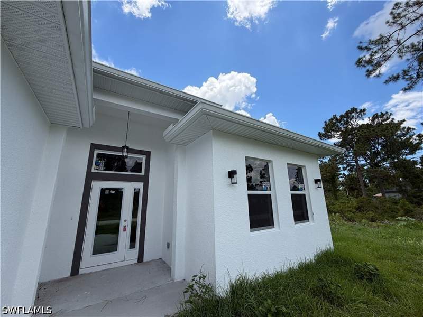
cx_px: 212
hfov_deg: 102.1
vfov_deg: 85.7
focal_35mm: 14
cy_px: 158
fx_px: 171
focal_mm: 2.22
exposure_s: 1/770
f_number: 2.2
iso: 32
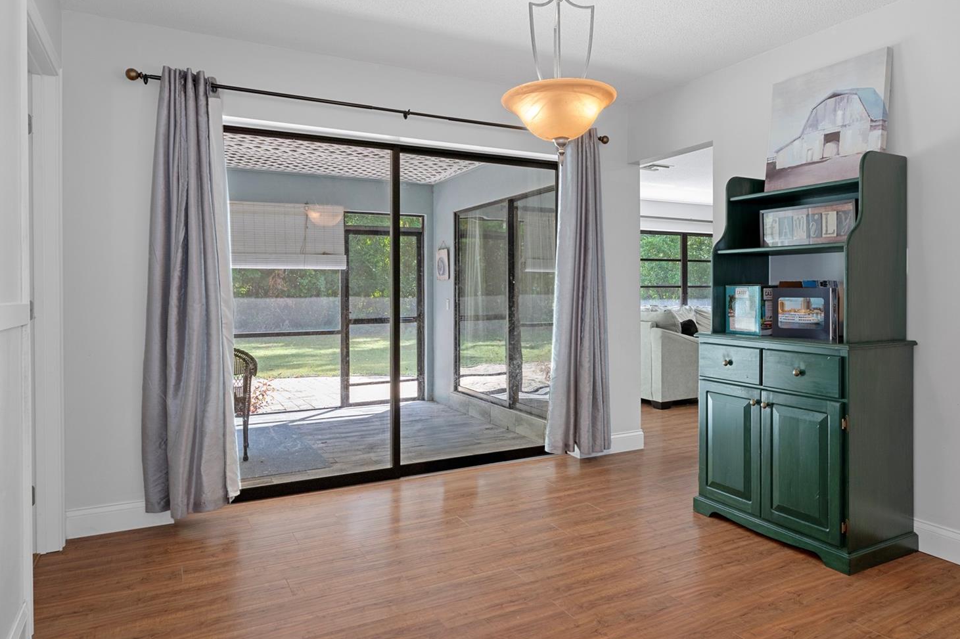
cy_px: 311
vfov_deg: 55.1
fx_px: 613
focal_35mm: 23
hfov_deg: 76.0
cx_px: 521
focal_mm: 14
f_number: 8
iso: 320
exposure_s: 1/1.25
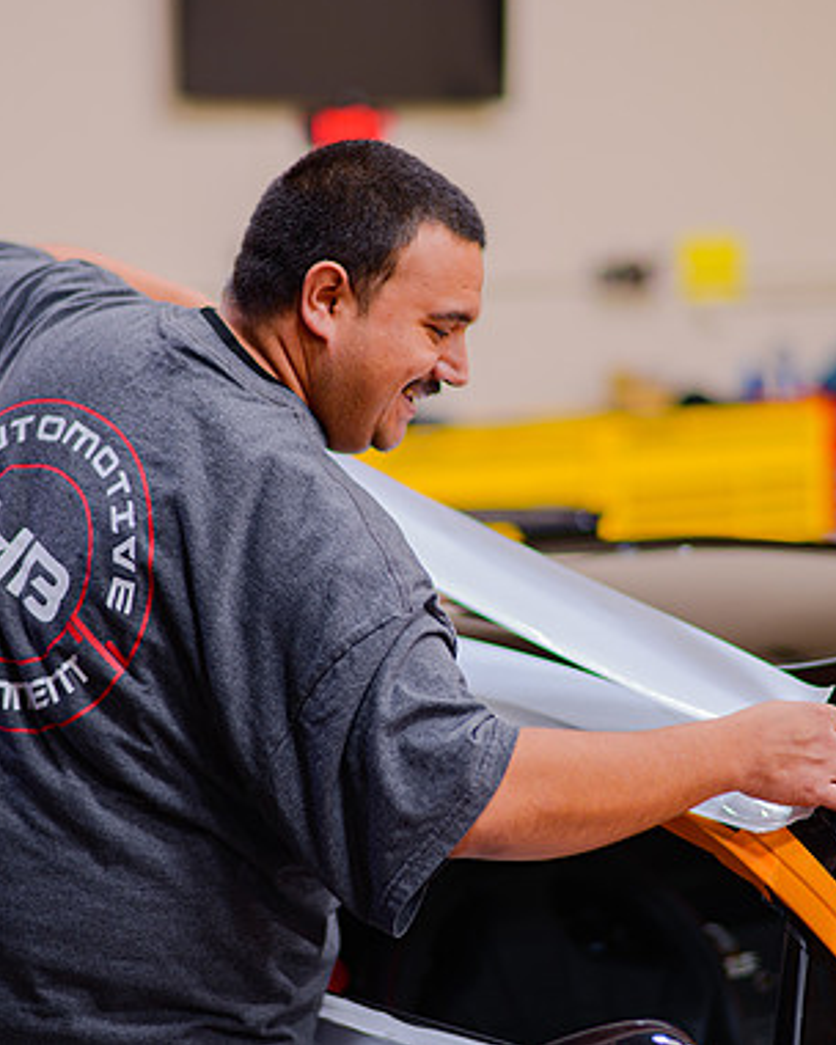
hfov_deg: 18.5
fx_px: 2567
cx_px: 481
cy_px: 516
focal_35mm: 83
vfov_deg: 23.0
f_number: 1.4
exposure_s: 1/60
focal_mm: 58
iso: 100
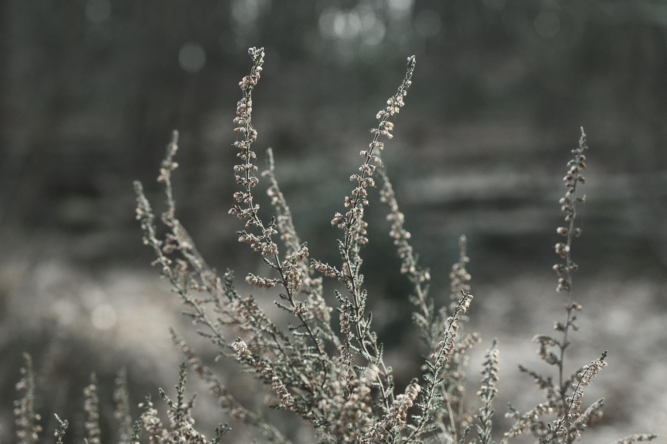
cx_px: 334
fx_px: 1408
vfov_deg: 17.9
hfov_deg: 26.7
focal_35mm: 76
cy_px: 222
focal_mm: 50.5
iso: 640
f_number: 4
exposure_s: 1/500
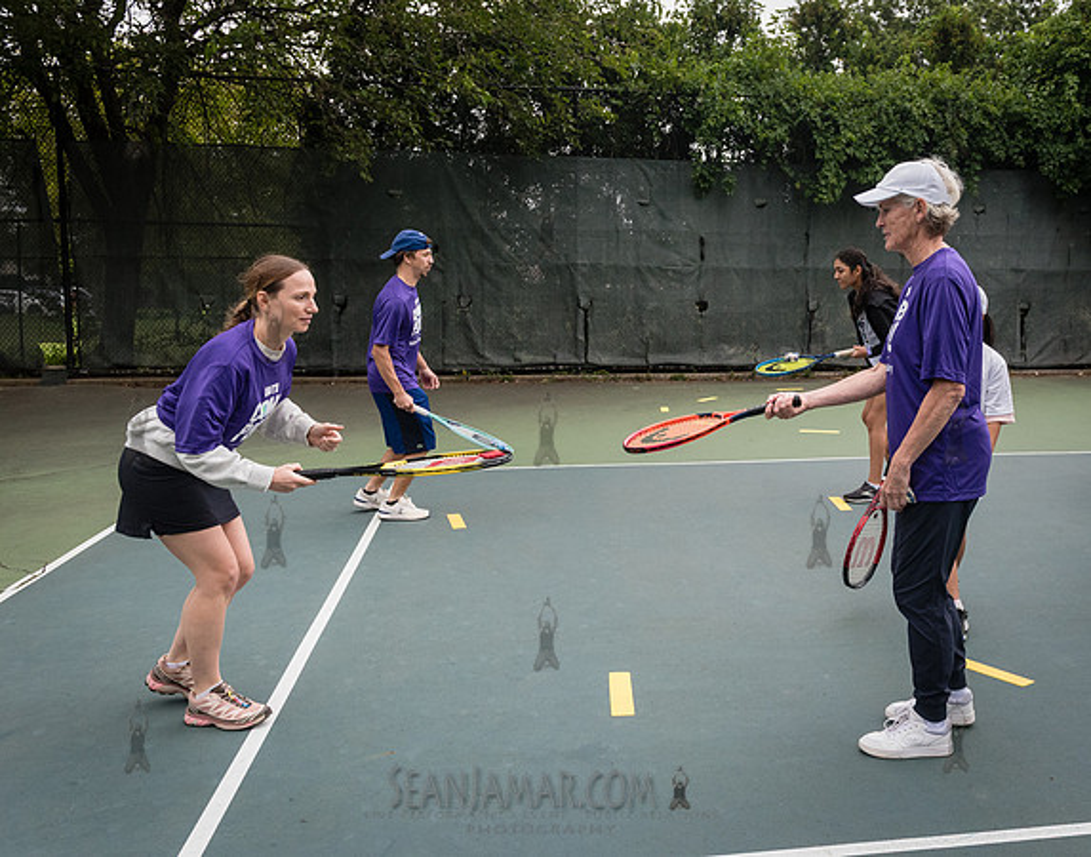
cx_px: 707
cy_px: 385
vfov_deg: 42.5
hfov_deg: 52.0
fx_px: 1100
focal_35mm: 34
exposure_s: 1/2000
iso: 1600
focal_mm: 28
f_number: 5
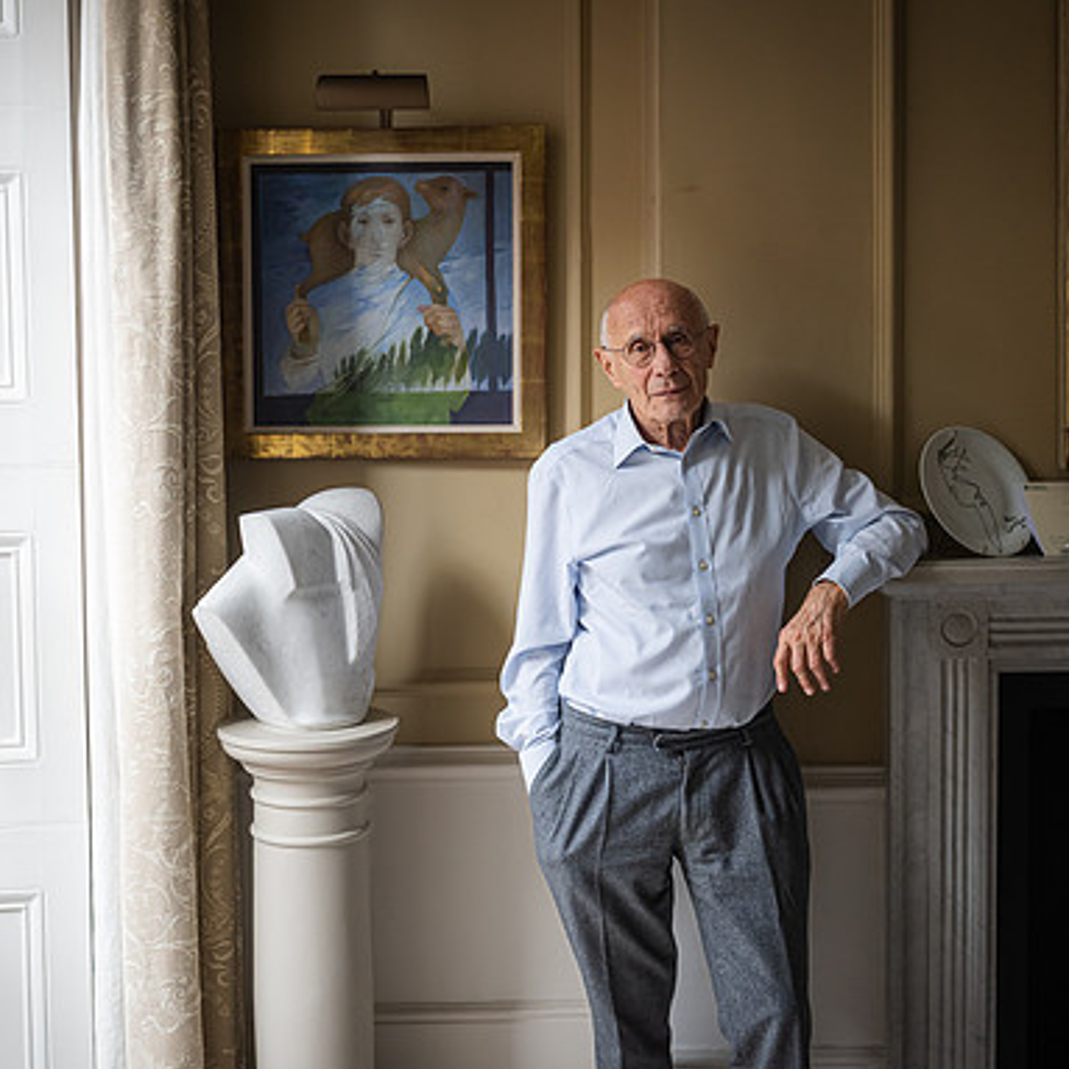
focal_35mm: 46
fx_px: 1607
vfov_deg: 36.8
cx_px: 449
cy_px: 523
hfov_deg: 36.7
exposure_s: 1/500
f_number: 2
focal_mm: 35
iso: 900
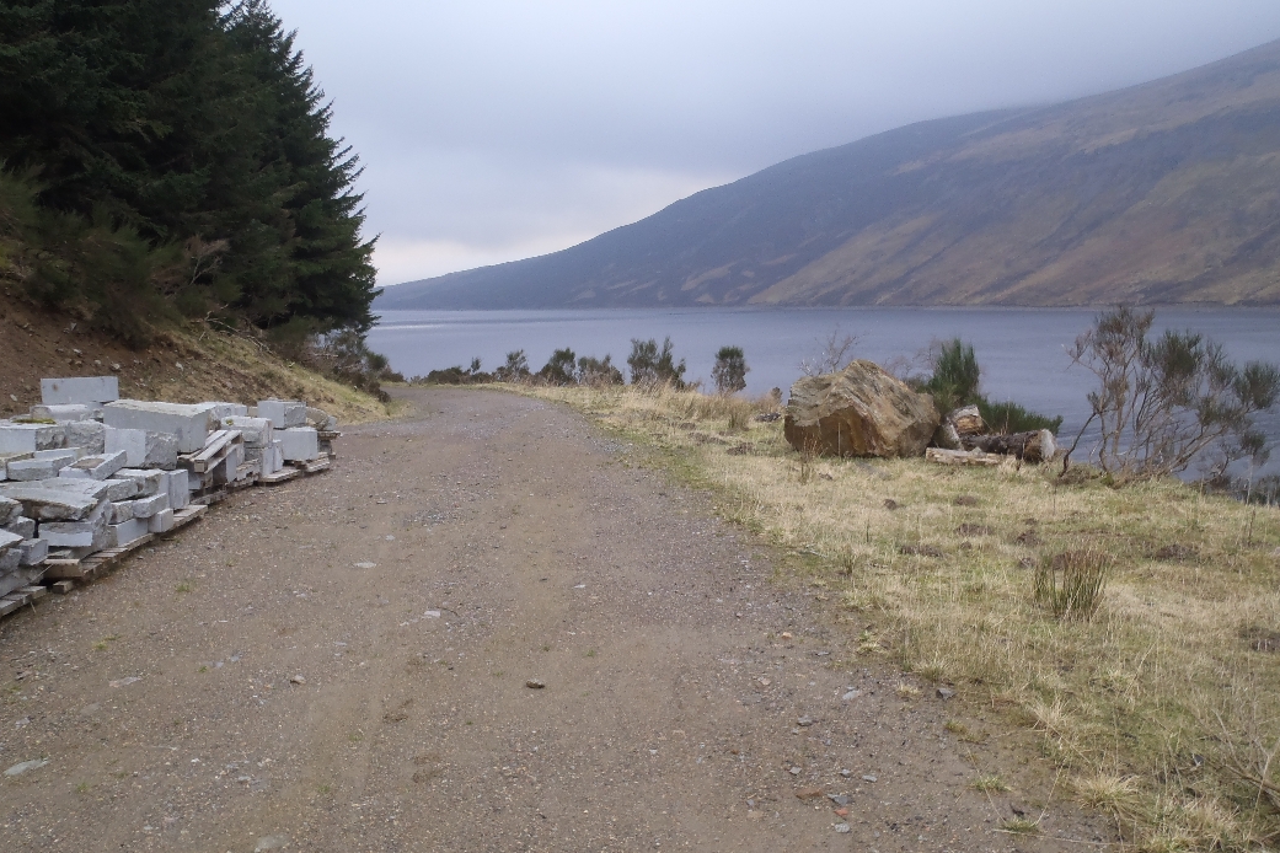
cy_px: 450
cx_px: 631
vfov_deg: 43.6
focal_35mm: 30
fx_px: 1067
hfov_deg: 61.9
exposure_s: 1/60
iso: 80
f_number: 3.5
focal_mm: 5
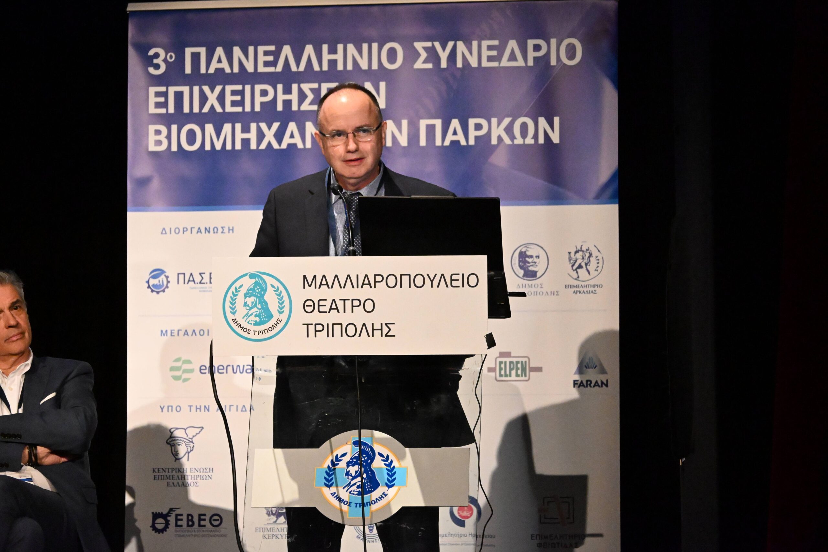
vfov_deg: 5.9
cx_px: 414
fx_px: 5347
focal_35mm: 232
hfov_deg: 8.9
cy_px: 276
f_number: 5.3
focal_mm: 155
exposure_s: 1/500
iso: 12800
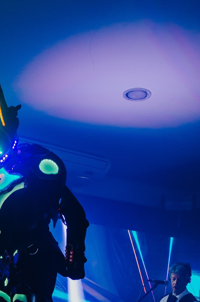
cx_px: 18
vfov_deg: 31.7
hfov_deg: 22.0
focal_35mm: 60
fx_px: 502
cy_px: 278
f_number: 4
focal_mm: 19
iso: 500
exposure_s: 1/200
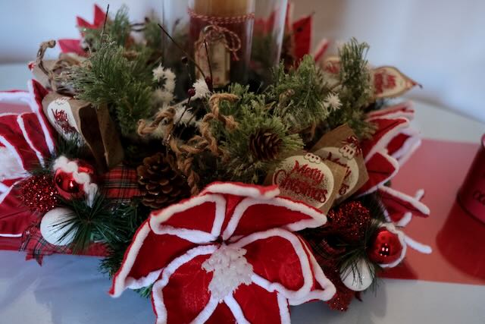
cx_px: 242
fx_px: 472
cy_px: 162
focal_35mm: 35
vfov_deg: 37.9
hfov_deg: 54.4
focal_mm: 23
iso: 2000
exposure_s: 1/125
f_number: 2
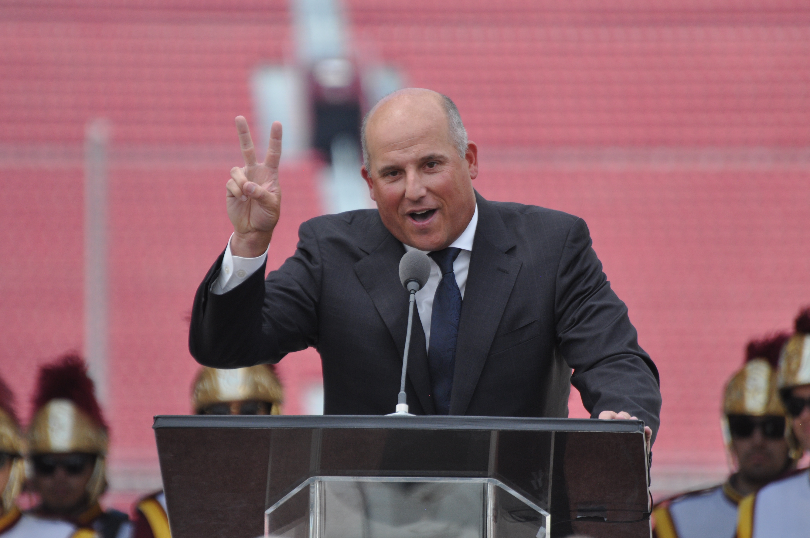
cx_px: 405
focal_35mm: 450
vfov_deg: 3.0
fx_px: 10113
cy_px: 269
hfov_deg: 4.6
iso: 450
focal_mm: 300
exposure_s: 1/1000
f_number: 5.6
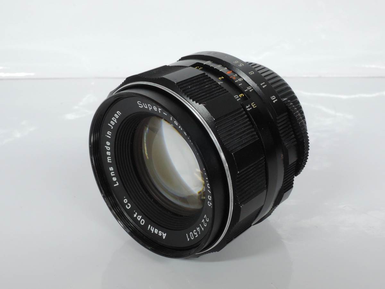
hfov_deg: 38.2
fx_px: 556
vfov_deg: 29.1
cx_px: 192
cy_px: 144
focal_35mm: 50
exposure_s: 1/20
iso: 800
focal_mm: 10.7
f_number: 8
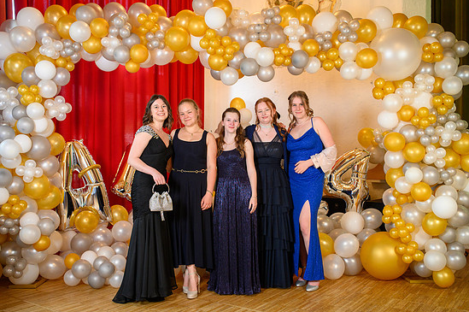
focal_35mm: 37
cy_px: 162
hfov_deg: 51.9
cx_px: 227
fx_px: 482
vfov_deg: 35.9
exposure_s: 1/100
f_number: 3.5
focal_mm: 35
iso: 1250
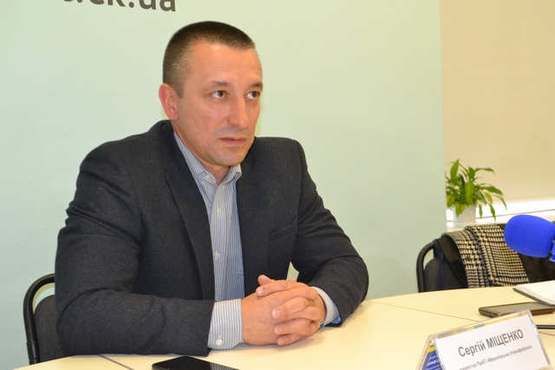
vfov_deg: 28.1
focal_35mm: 48
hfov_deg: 41.1
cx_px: 278
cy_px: 185
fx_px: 740
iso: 1800
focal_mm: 32
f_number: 4.8
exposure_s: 1/60
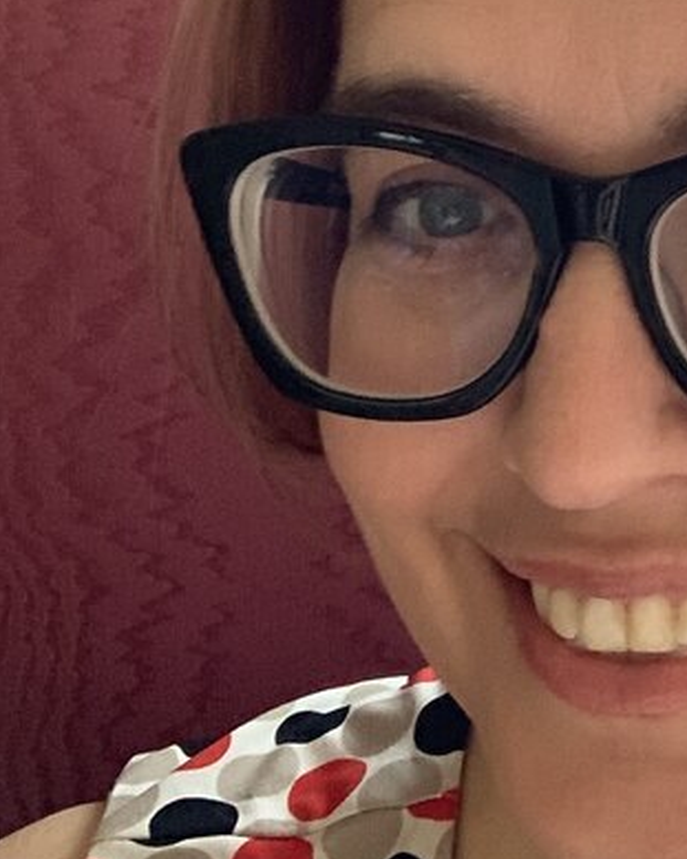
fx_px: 1907
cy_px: 204
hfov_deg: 19.5
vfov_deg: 25.1
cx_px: 764
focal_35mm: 75
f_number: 2.2
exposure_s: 1/30
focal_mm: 2.87
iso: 320
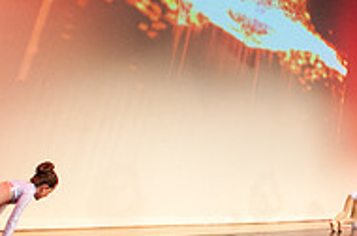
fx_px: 515
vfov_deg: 24.4
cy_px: -13
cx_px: 374
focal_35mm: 52
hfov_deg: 34.1
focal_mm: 17
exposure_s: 1/200
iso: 3200
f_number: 4
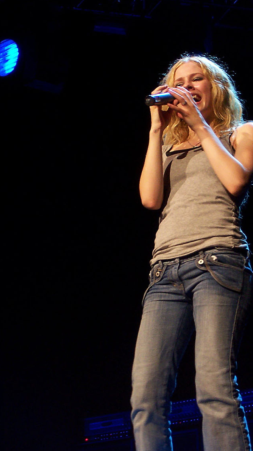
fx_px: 1396
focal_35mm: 117
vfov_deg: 18.3
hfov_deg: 10.3
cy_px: 244
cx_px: 186
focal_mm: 13.5
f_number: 4.1
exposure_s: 1/60
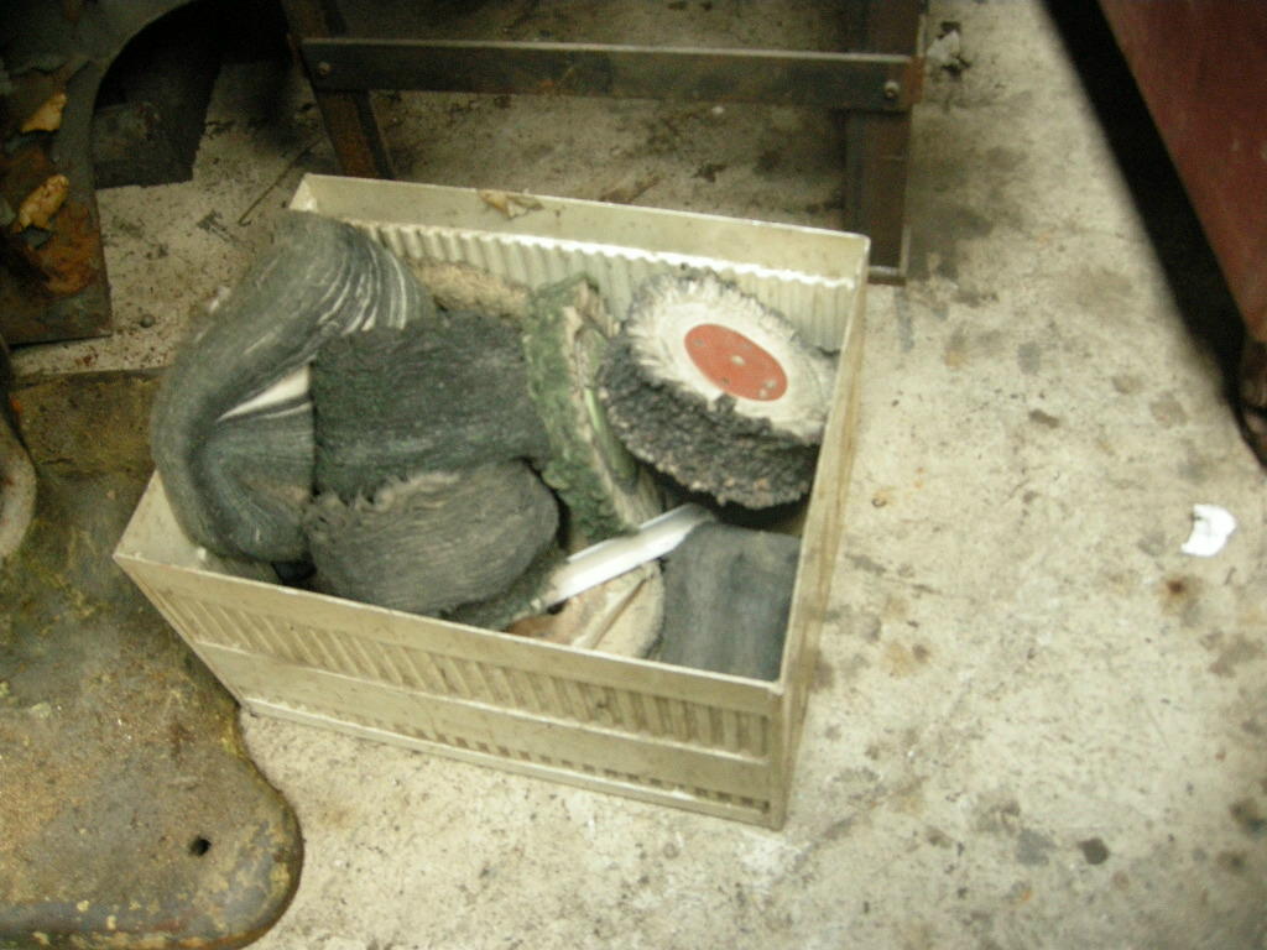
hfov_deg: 51.4
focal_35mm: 36
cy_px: 475
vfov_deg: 39.7
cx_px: 634
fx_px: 1318
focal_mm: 7.5
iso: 400
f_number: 3
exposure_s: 1/10.1
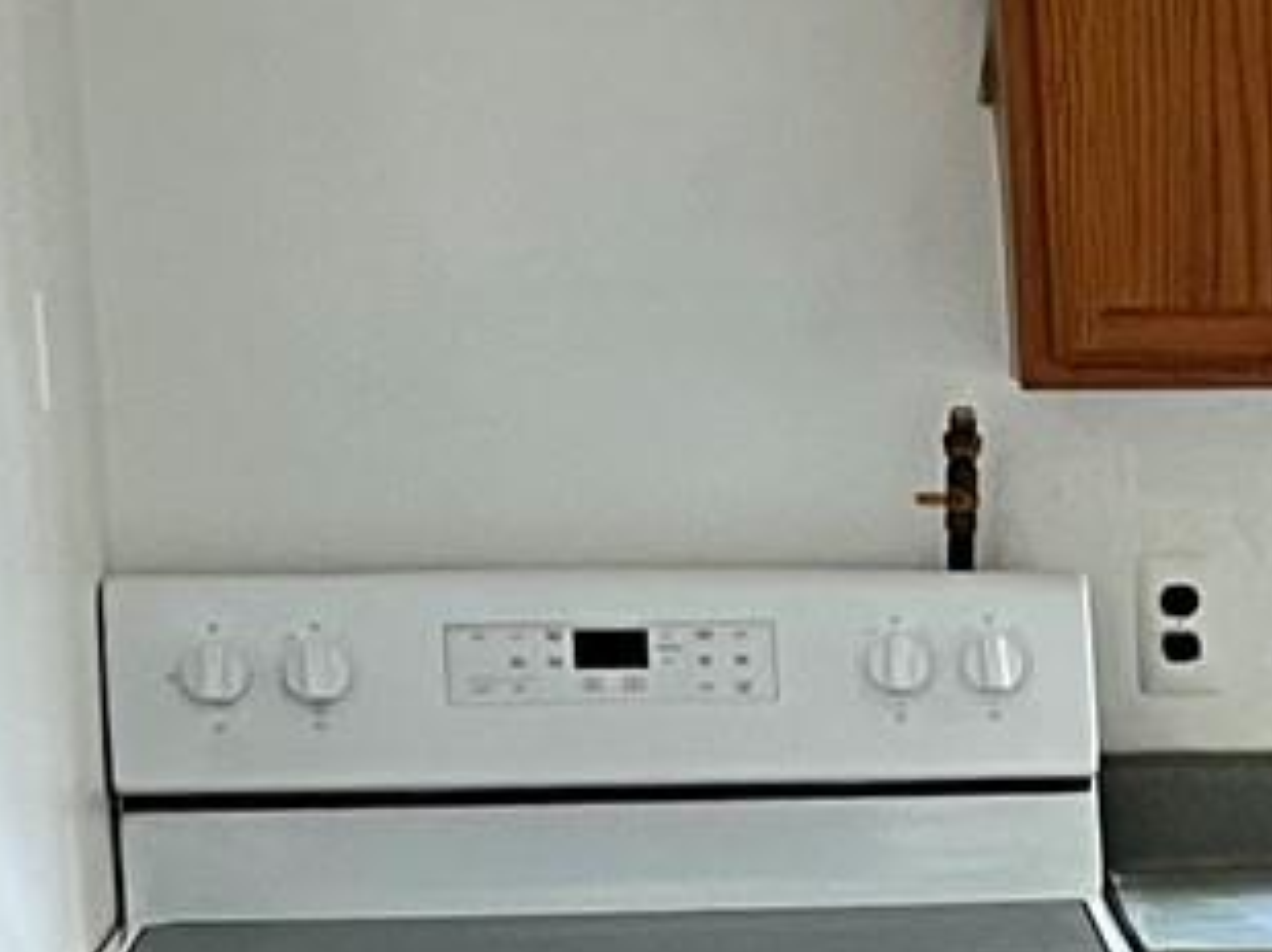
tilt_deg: -11.1
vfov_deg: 8.5
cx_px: 3110
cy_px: 1297
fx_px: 6315
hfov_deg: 10.0
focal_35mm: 172
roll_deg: -0.6
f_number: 1.6
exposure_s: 1/62
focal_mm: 5.1
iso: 125
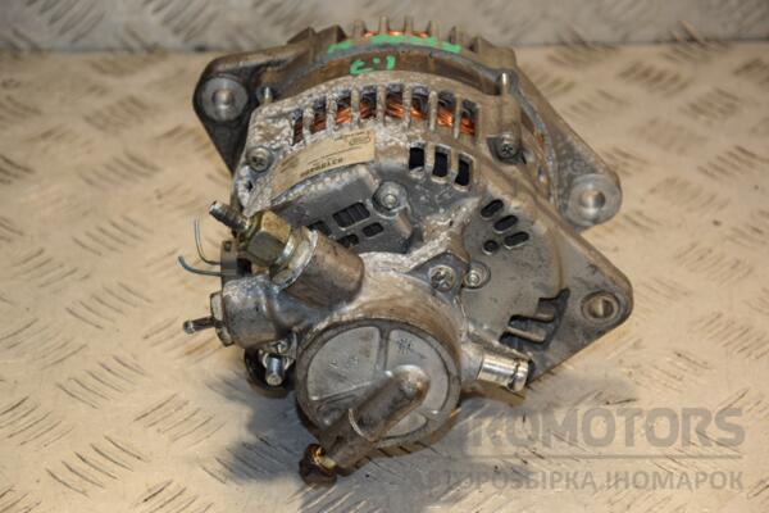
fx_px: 2563
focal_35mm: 120
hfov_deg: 17.1
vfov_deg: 11.4
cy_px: 256
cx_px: 384
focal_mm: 80
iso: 800
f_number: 5.3
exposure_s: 1/160
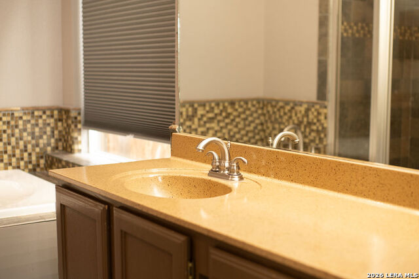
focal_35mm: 52
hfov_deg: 38.0
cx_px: 210
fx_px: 609
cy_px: 140
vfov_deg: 25.8
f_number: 2.8
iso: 1250
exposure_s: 1/125
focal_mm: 50
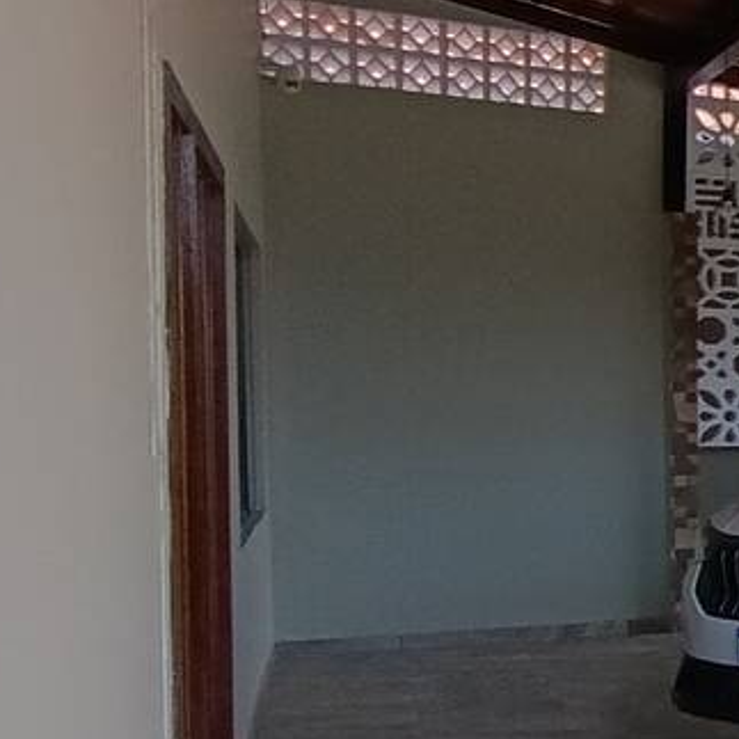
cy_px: 428
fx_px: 1522
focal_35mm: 63
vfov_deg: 27.3
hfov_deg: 16.8
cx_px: 1611
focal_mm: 1.65
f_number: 2.2
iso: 50
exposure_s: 1/311
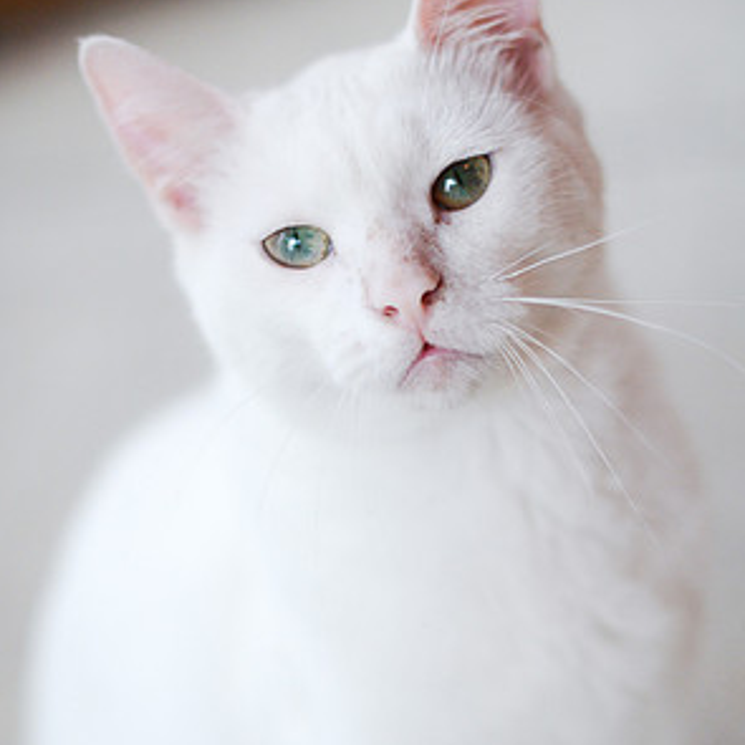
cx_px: 374
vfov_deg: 17.9
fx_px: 2362
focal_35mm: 97
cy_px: 472
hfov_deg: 17.9
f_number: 1.8
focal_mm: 50
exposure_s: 1/6400
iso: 800
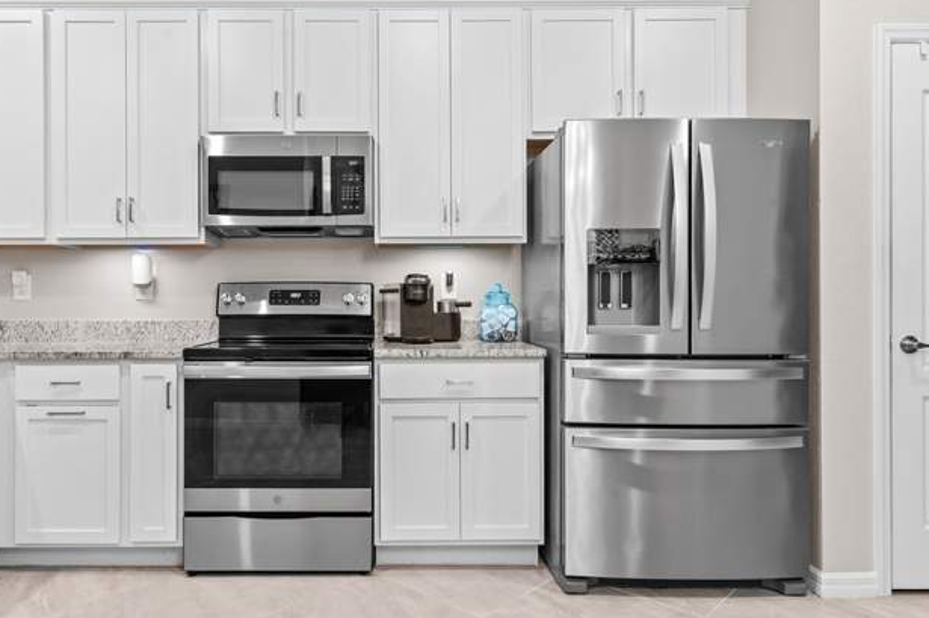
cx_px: 390
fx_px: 670
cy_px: 296
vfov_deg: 49.5
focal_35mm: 26
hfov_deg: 69.0
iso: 640
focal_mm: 20
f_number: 10
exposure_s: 1/3
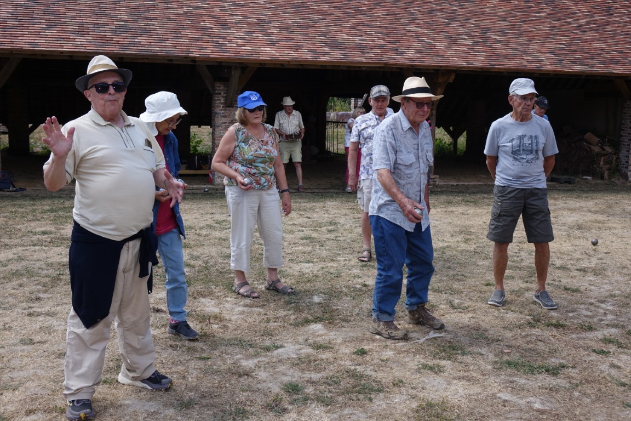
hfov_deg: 48.5
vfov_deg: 33.4
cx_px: 316
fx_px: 701
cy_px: 210
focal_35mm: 40
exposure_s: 1/250
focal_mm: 14.84
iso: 100
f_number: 4
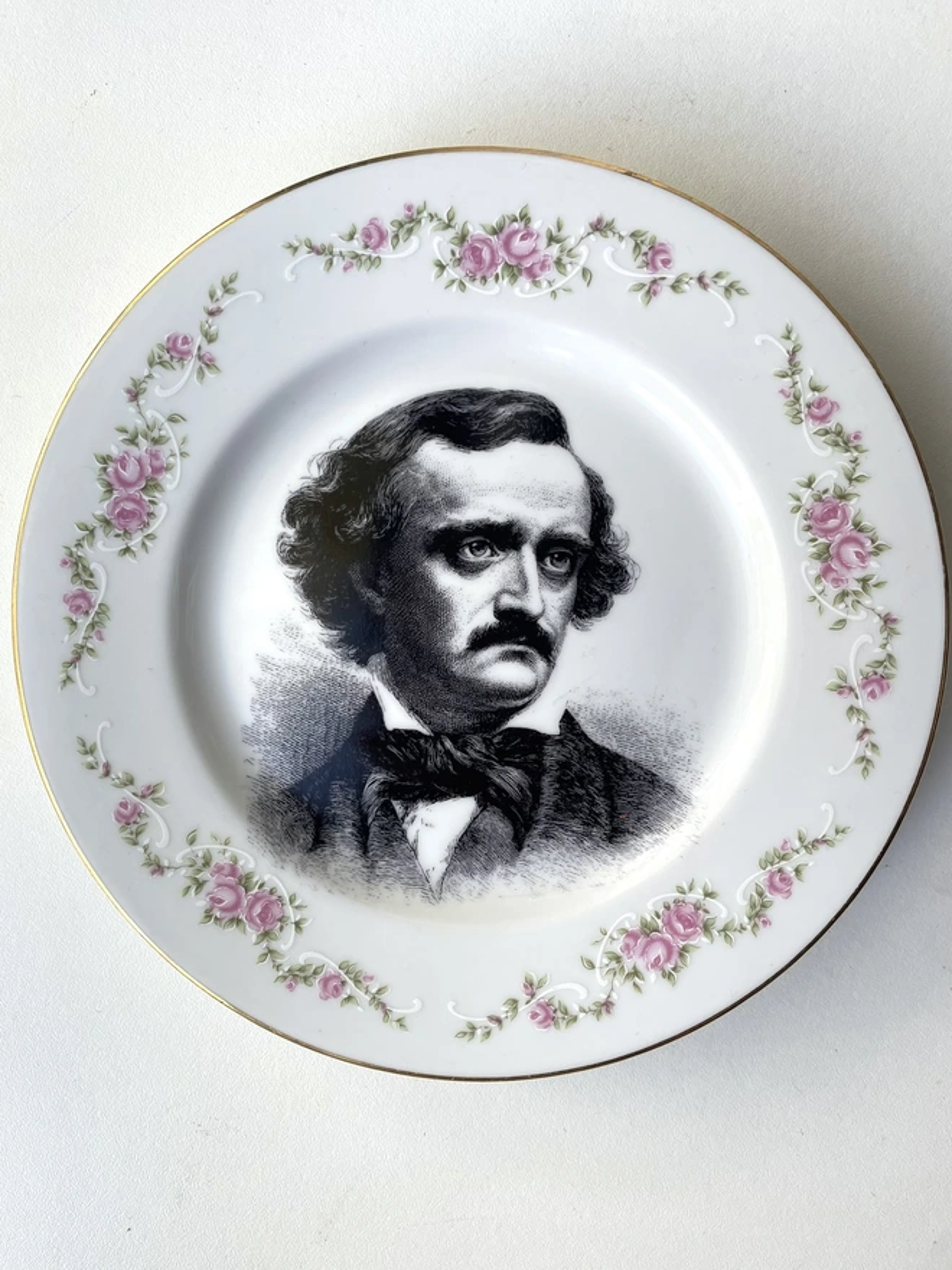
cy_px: 635
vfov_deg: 67.3
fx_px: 953
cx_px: 476
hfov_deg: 53.1
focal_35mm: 26
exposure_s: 1/121
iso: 40
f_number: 1.6
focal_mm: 4.2
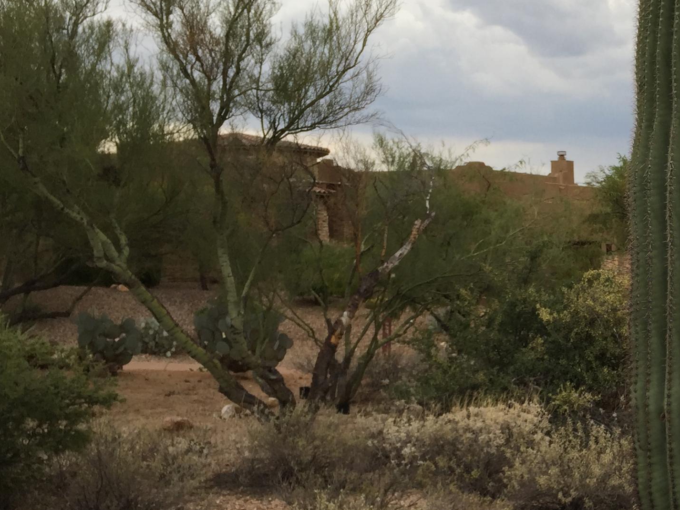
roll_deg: -0.3
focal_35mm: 61
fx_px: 1198
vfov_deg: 23.9
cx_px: 676
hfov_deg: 29.6
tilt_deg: -6.3
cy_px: 351
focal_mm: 4.15
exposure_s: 1/507
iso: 32
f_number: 2.2
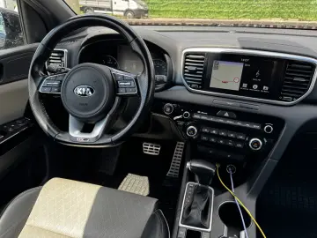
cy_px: 119
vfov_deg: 56.8
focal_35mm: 24
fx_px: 220
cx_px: 158
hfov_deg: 71.6
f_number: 1.78
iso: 80
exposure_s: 1/289
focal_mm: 6.76
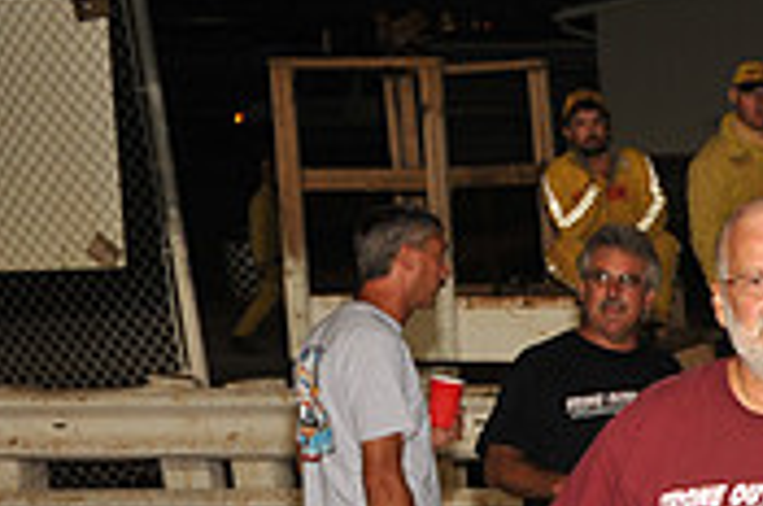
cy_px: 794
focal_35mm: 166
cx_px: 1247
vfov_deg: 8.0
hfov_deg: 11.7
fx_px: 3512
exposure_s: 1/320
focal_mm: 50
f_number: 8
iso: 640
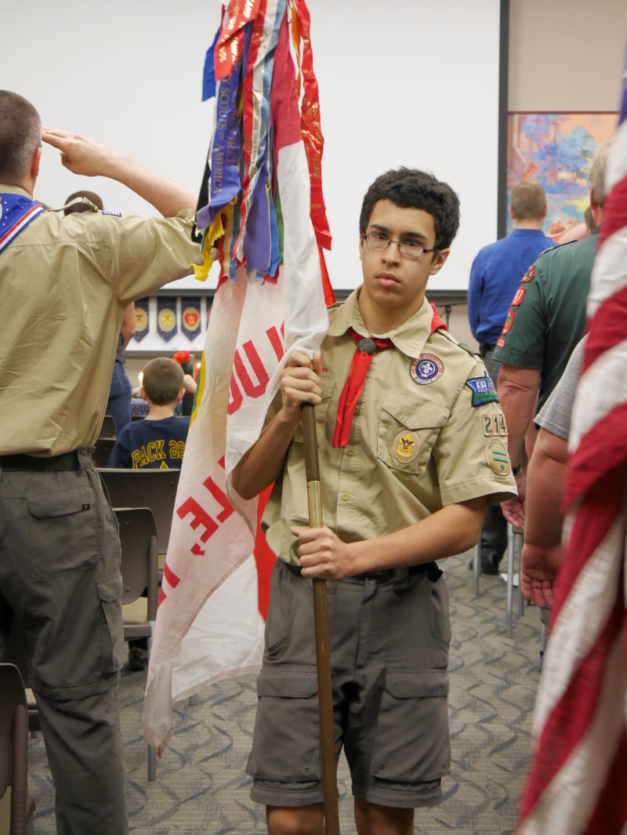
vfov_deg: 24.4
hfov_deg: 18.5
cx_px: 314
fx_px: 1930
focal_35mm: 80
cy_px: 418
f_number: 4.7
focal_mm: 40
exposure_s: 1/60
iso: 3200
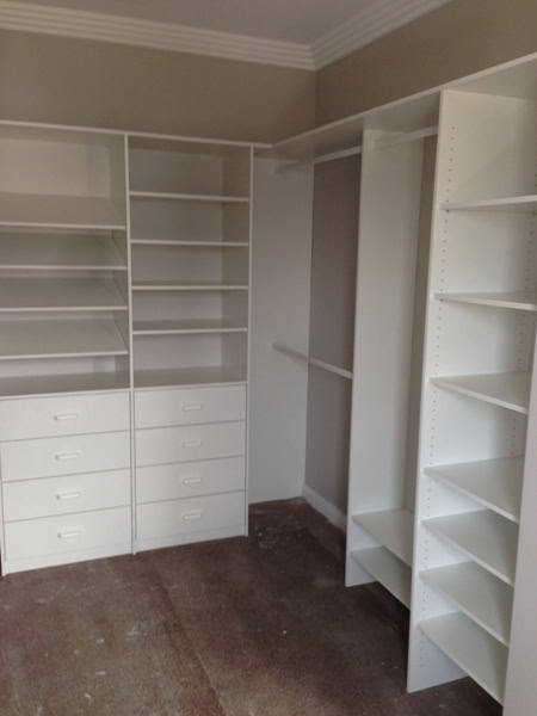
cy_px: 358
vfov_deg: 55.4
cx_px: 268
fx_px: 683
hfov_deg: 42.9
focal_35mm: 33
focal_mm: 4.1
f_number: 2.4
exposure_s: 1/26
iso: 50
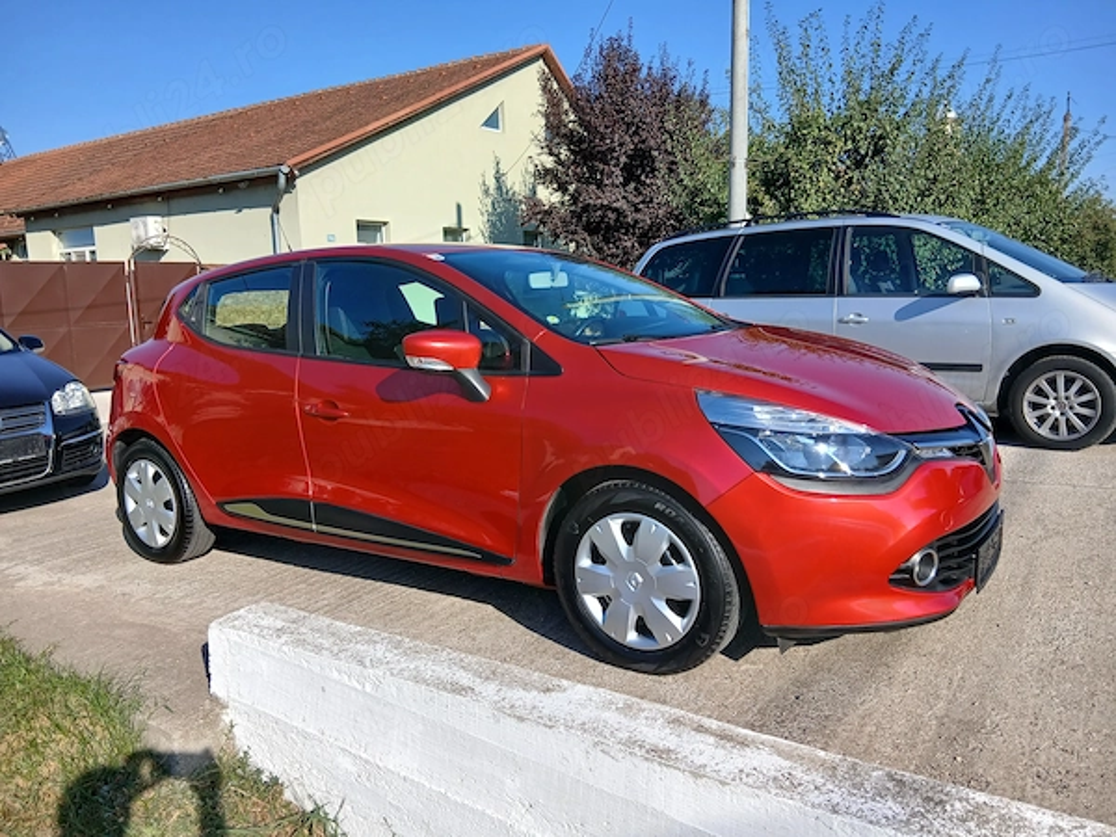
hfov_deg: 67.3
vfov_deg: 53.1
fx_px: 838
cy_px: 418
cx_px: 558
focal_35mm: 26
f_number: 1.8
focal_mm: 3.98
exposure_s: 1/547
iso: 20
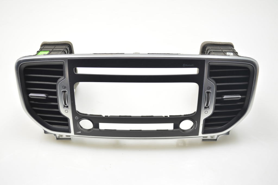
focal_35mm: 39
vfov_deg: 34.2
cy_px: 92
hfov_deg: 49.6
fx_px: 301
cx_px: 139
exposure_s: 1/25
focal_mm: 26
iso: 100
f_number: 4.2
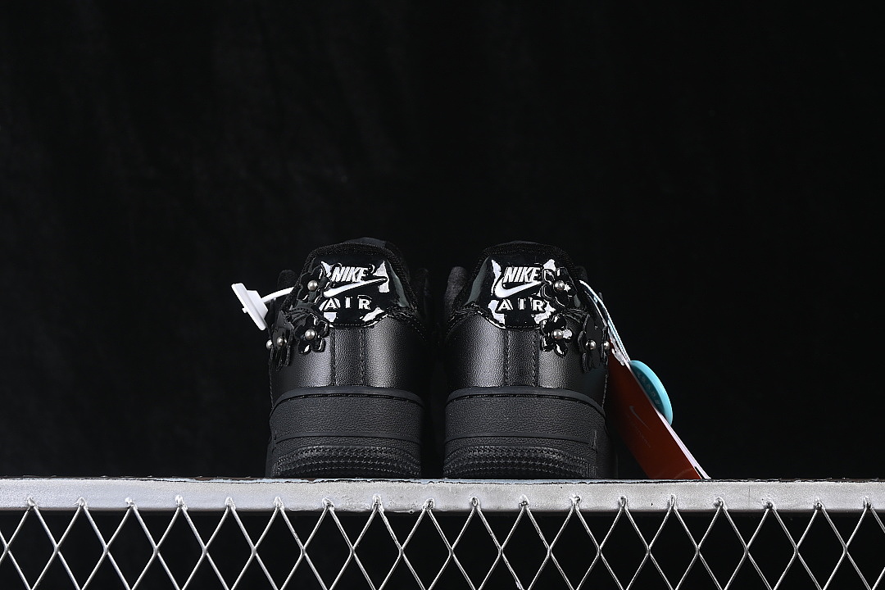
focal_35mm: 75
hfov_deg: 27.0
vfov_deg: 18.2
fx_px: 1844
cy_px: 295
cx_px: 442
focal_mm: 50
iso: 160
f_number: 6.3
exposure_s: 1/60
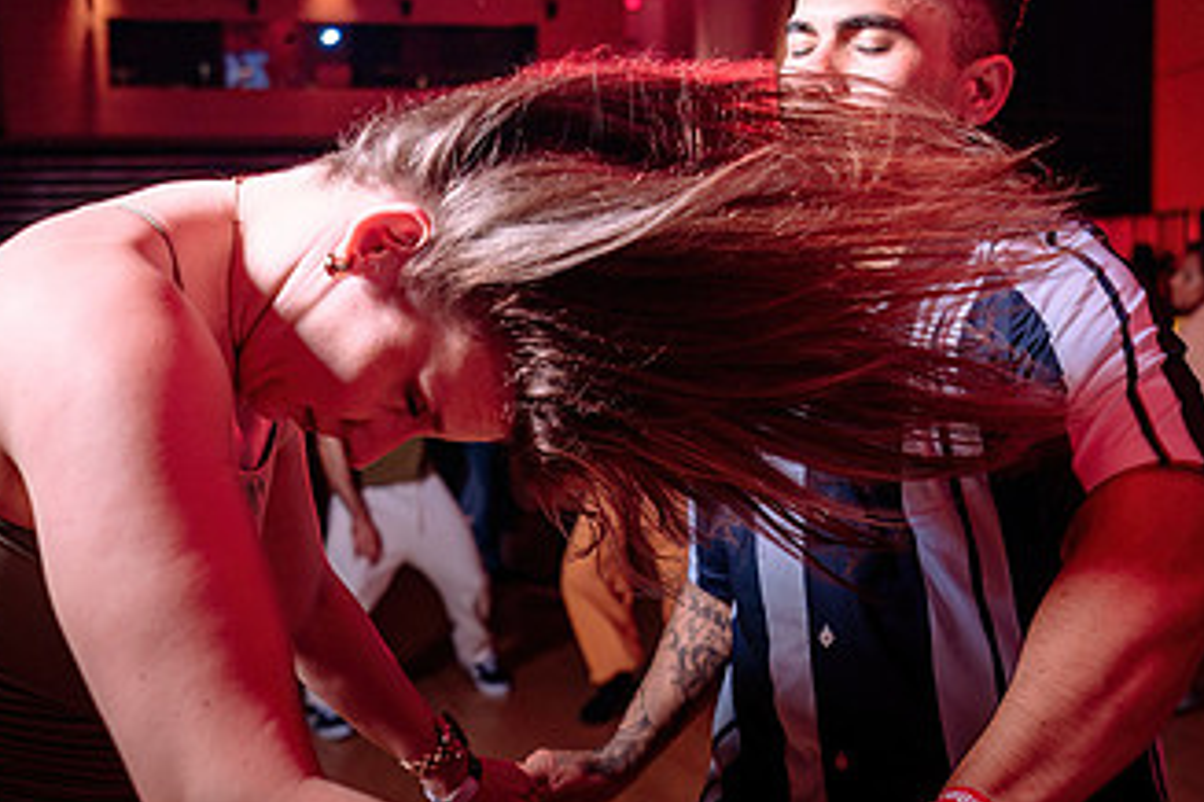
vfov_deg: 29.9
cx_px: 496
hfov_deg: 43.4
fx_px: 1505
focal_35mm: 45
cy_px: 417
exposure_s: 1/125
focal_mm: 24
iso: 800
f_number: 2.8
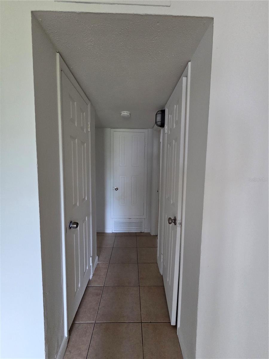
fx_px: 135
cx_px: 134
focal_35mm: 13
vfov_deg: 106.2
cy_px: 180
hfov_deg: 89.9
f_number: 2.2
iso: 500
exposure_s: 1/100
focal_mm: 2.2
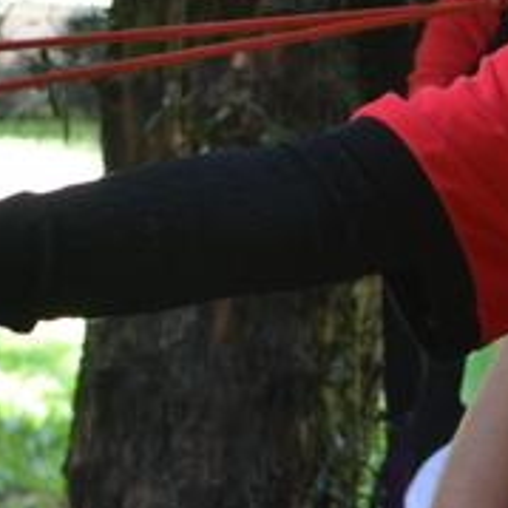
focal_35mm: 228
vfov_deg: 7.7
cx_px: 772
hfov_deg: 7.5
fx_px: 3786
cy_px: 96
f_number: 4
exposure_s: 1/60
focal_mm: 40
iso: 250
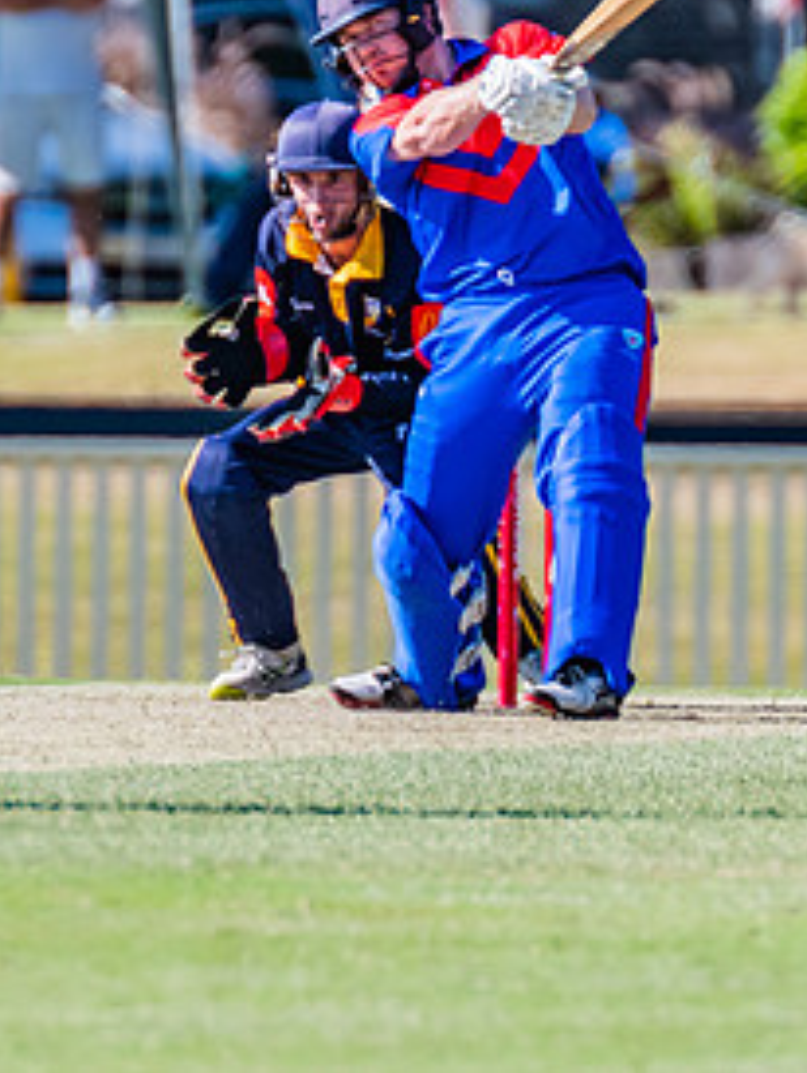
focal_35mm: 1674
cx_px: 363
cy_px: 356
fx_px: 51954
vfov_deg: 1.2
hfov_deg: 0.9
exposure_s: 1/2000
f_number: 6.3
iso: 640
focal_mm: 600
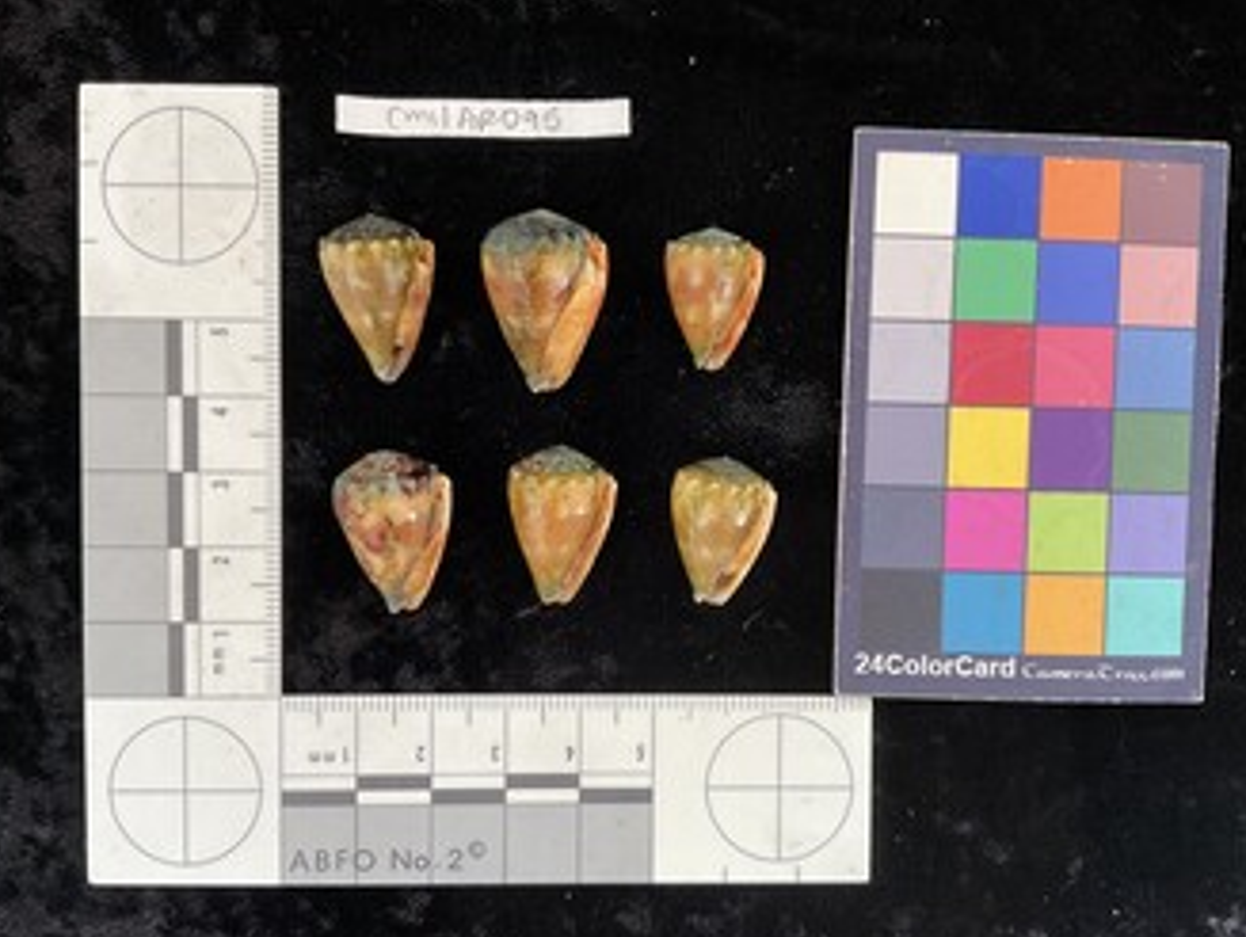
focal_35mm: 31
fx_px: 1117
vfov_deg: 45.5
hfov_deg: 58.3
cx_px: 613
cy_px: 486
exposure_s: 1/60
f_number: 1.8
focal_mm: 3
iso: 80
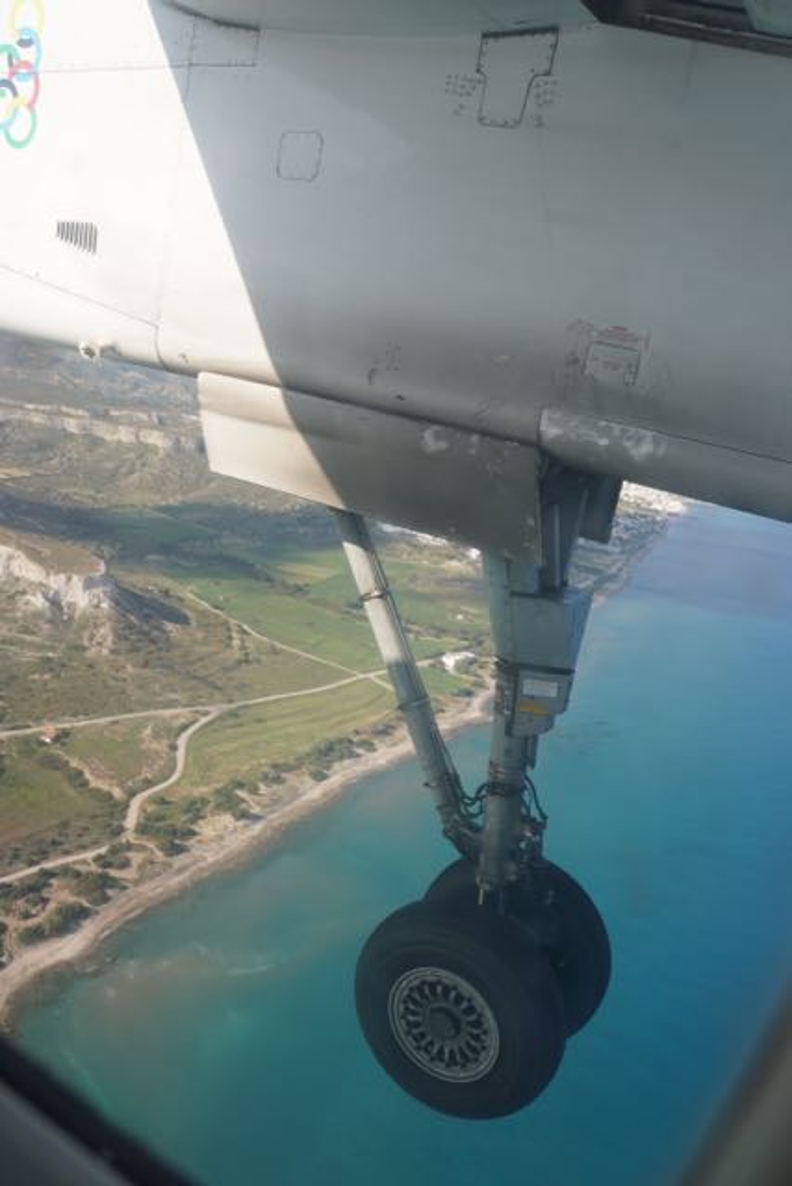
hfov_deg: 45.7
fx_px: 940
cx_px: 396
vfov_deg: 64.5
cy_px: 593
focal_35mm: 28
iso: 100
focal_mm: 19
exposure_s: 1/400
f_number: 4.5
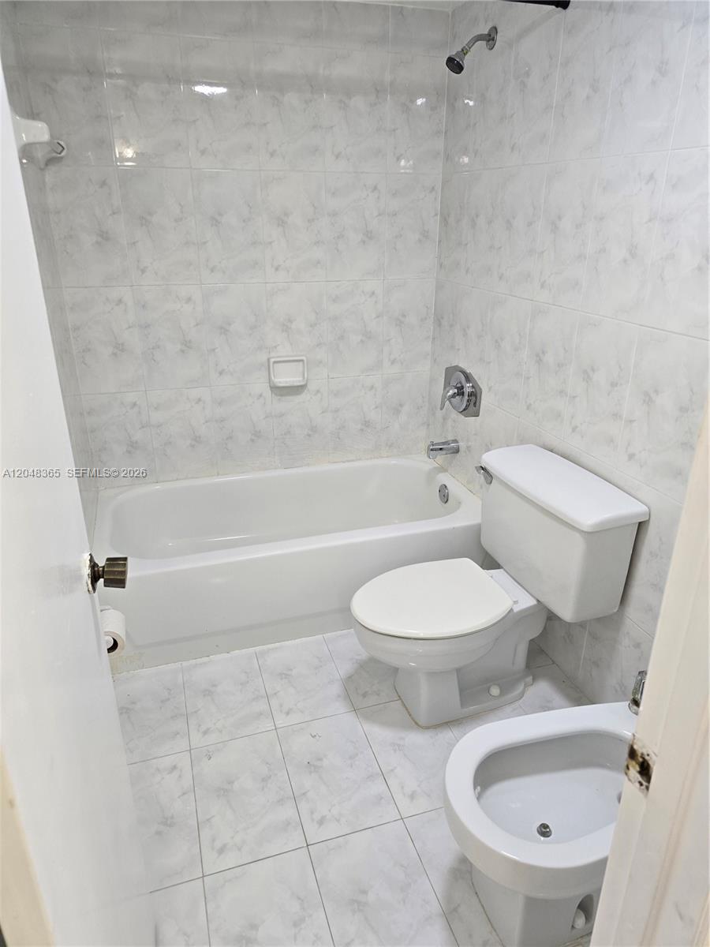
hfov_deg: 58.9
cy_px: 474
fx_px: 629
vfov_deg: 73.9
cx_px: 355
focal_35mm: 23
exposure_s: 1/120
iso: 125
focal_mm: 6.3
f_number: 1.7
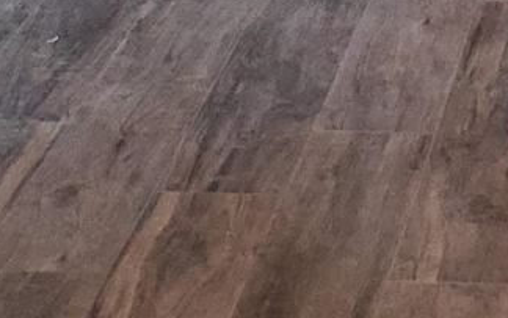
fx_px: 2411
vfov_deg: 6.7
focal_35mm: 174
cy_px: -710
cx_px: 596
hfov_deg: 11.8
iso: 250
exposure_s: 1/39
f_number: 2.4
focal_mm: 4.3
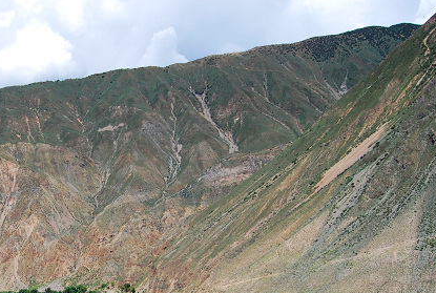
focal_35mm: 52
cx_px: 44
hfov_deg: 35.8
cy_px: 255
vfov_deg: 25.5
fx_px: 631
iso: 100
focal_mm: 18
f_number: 7.1
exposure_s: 1/400
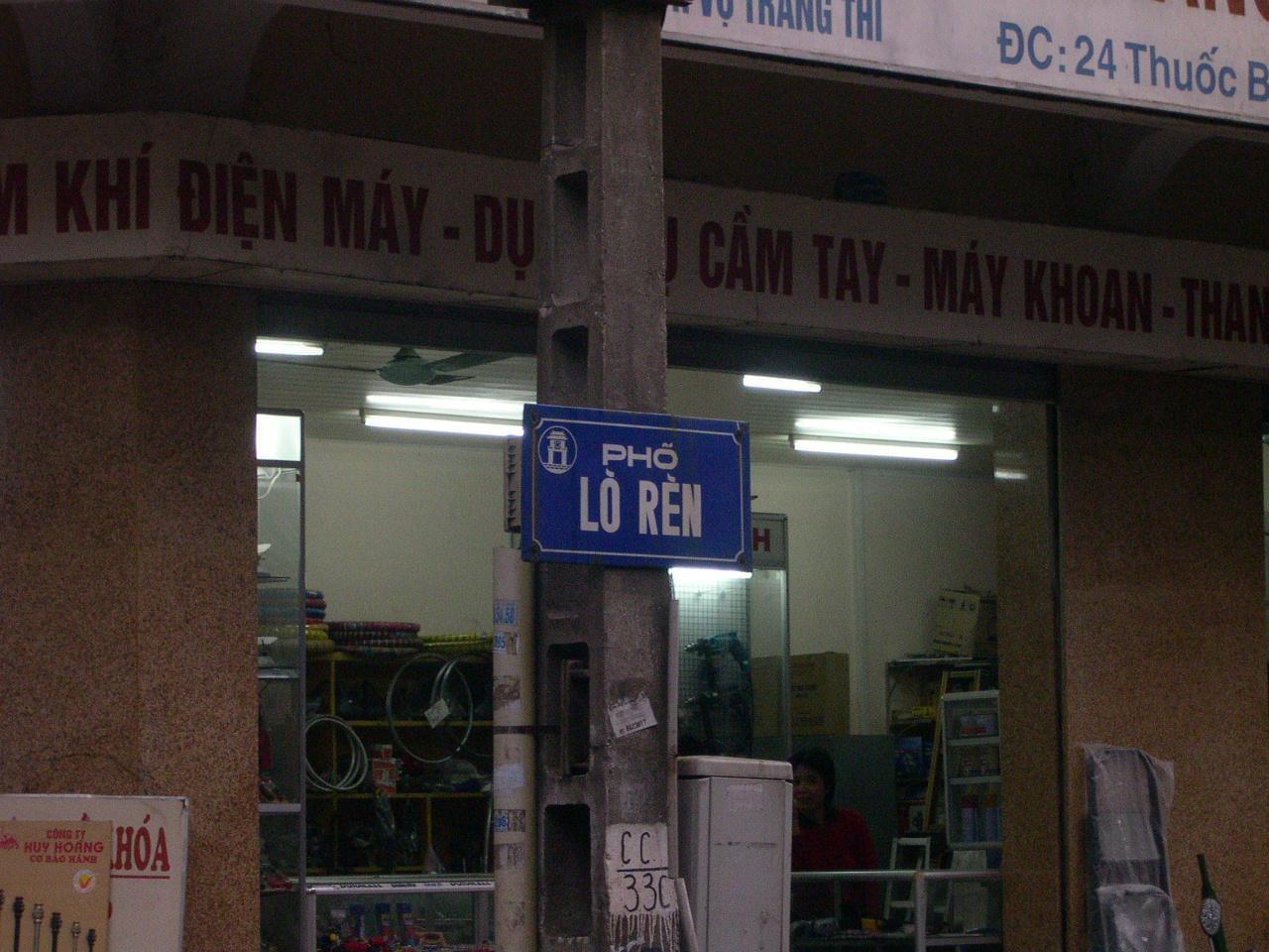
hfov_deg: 17.3
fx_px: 4179
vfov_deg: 13.0
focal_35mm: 114
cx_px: 634
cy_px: 476
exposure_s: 1/60
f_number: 4.9
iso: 400
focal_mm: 24
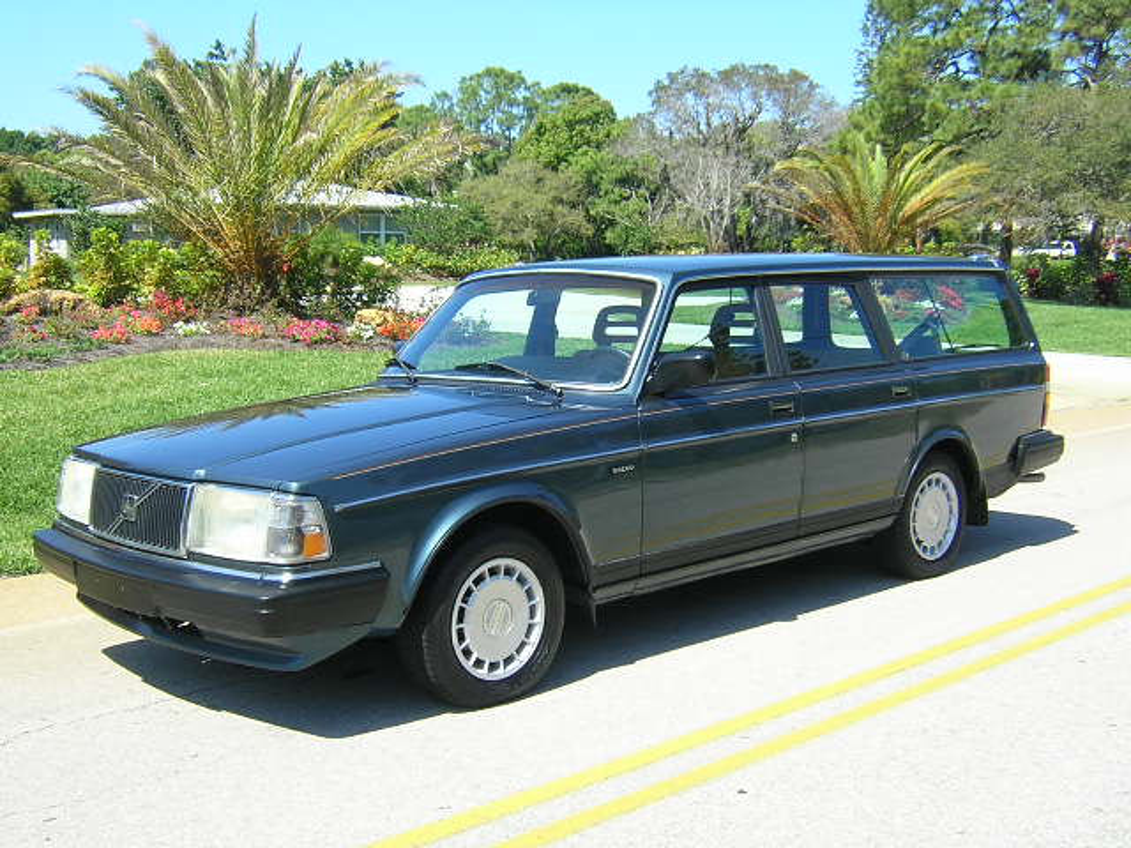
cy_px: 424
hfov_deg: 43.9
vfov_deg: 33.6
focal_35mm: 43
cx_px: 566
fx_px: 1405
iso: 100
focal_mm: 5.6
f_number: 5.6
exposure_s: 1/144
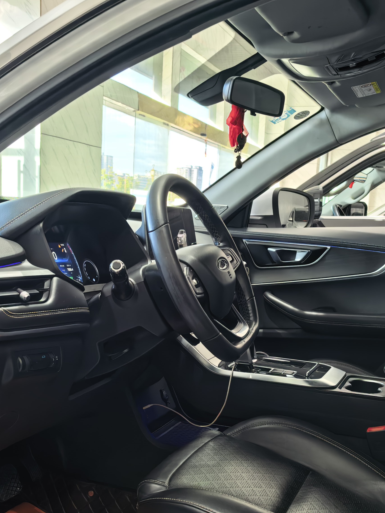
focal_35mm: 43
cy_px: 338
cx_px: 187
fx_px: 638
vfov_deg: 43.3
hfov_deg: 33.6
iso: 50
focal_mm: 6.98
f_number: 2
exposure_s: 1/172
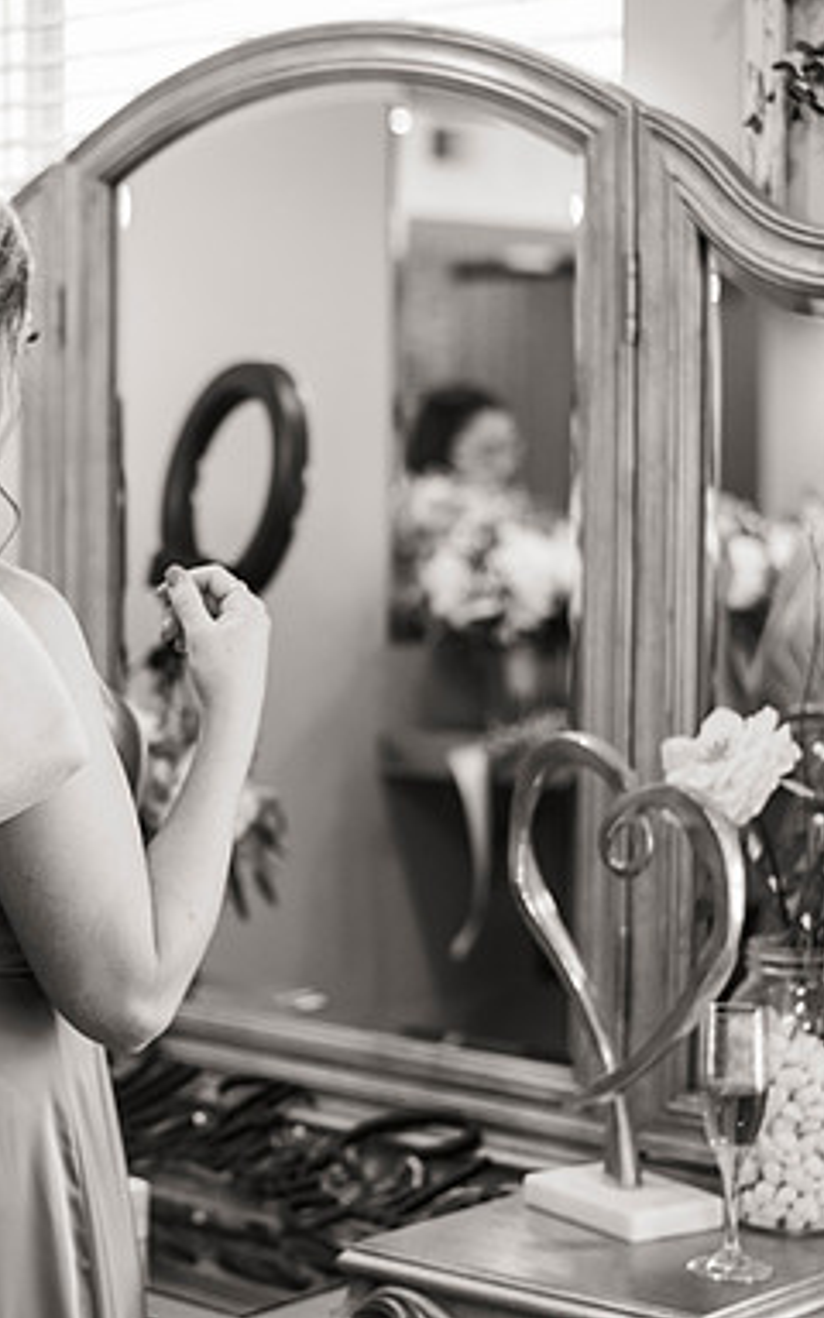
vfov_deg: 26.8
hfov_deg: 16.8
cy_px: 657
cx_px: 137
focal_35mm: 77
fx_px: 2767
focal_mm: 50
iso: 800
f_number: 2.5
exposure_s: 1/250
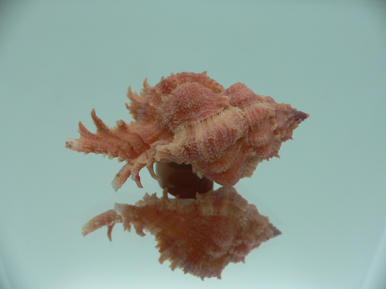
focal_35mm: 35
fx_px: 390
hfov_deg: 52.6
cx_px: 193
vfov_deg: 40.7
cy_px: 144
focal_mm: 4.6
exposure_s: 1/60
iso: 80
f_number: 2.8
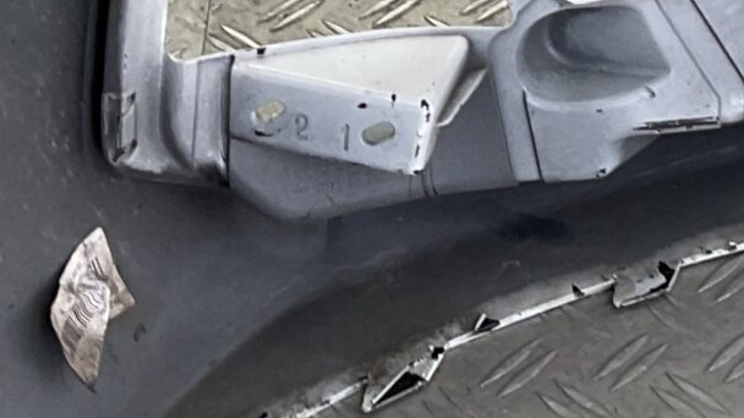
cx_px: 961
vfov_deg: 8.8
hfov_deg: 15.4
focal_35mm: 133
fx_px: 2624
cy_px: -302
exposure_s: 1/120
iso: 25
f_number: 1.8
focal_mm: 3
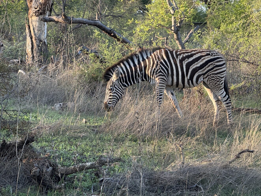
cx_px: 155
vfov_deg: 10.2
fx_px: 1093
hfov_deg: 13.6
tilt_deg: -2.5
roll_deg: +0.5
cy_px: 84
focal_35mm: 145
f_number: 2.8
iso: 50
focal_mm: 15.66
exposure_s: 1/179
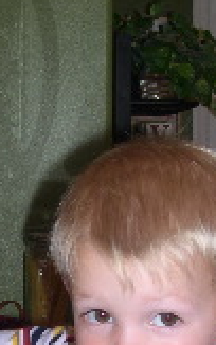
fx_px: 1045
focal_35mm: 111
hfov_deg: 11.8
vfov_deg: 18.6
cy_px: 286
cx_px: 60
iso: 100
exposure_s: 1/60
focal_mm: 8
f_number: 2.8
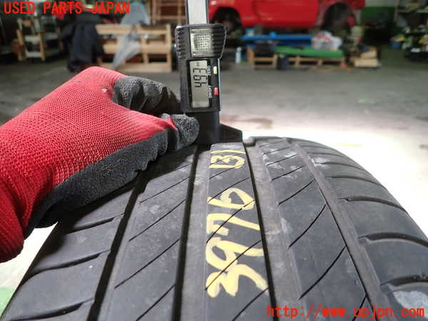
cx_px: 214
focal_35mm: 25
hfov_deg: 69.4
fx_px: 309
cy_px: 160
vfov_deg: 54.9
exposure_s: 1/60
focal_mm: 4.5
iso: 200
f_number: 2
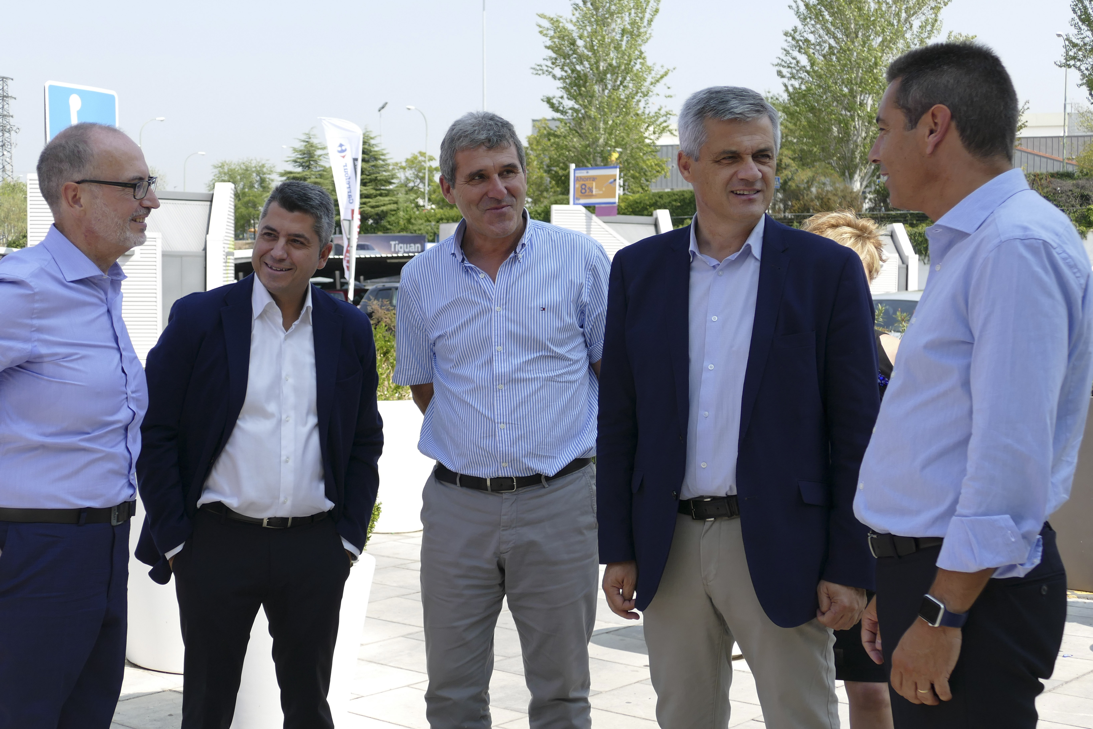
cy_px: 364
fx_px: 1305
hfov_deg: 45.4
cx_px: 546
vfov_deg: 31.2
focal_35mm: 43
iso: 125
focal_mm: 15.76
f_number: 3.2
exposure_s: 1/1300
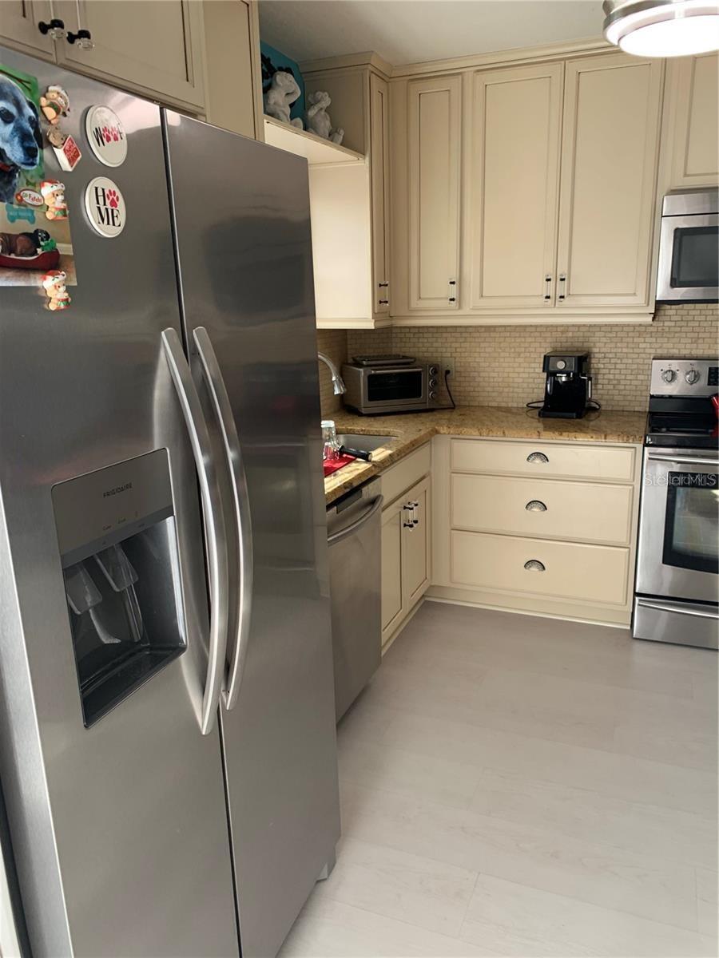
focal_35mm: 26
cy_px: 479
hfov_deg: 53.1
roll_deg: +1.3
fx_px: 720
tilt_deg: -11.8
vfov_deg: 67.3
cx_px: 360
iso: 80
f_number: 1.8
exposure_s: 1/120
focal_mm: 4.25
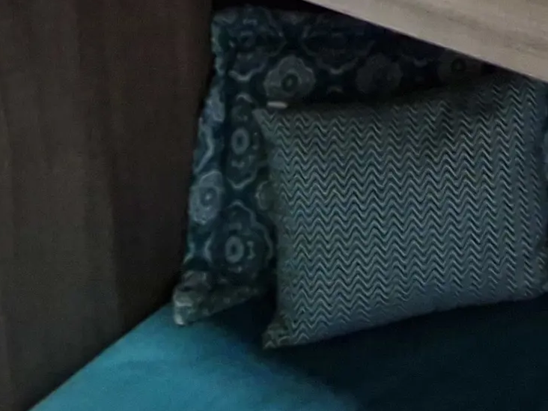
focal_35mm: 71
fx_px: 1124
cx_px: 686
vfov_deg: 15.8
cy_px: -434
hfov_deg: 24.4
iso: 320
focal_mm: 1.74
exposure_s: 1/40
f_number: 2.2
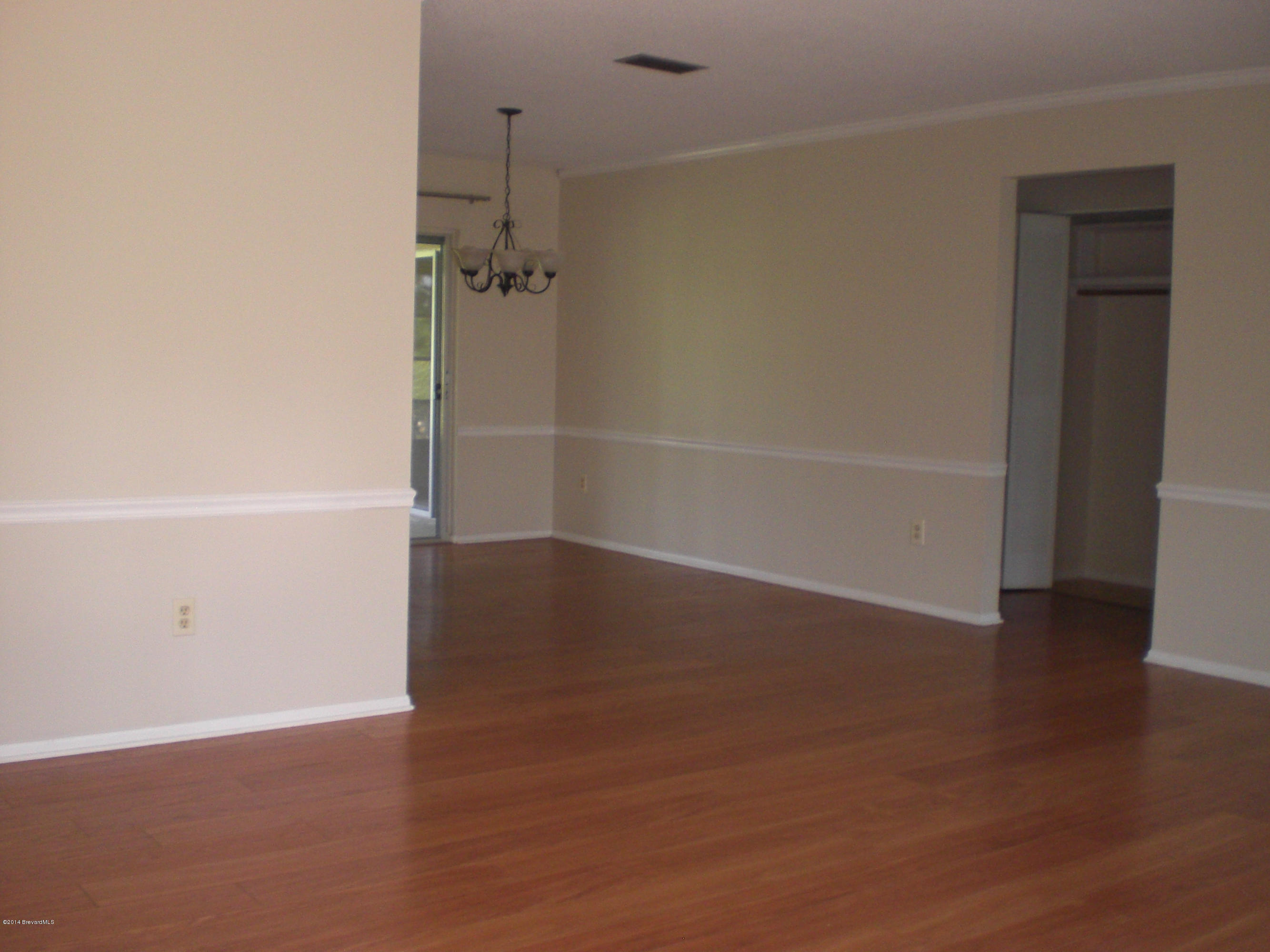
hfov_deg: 49.0
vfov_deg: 37.7
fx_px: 1394
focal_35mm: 38
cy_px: 476
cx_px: 635
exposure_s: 1/30
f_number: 3.1
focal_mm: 6.3
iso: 200
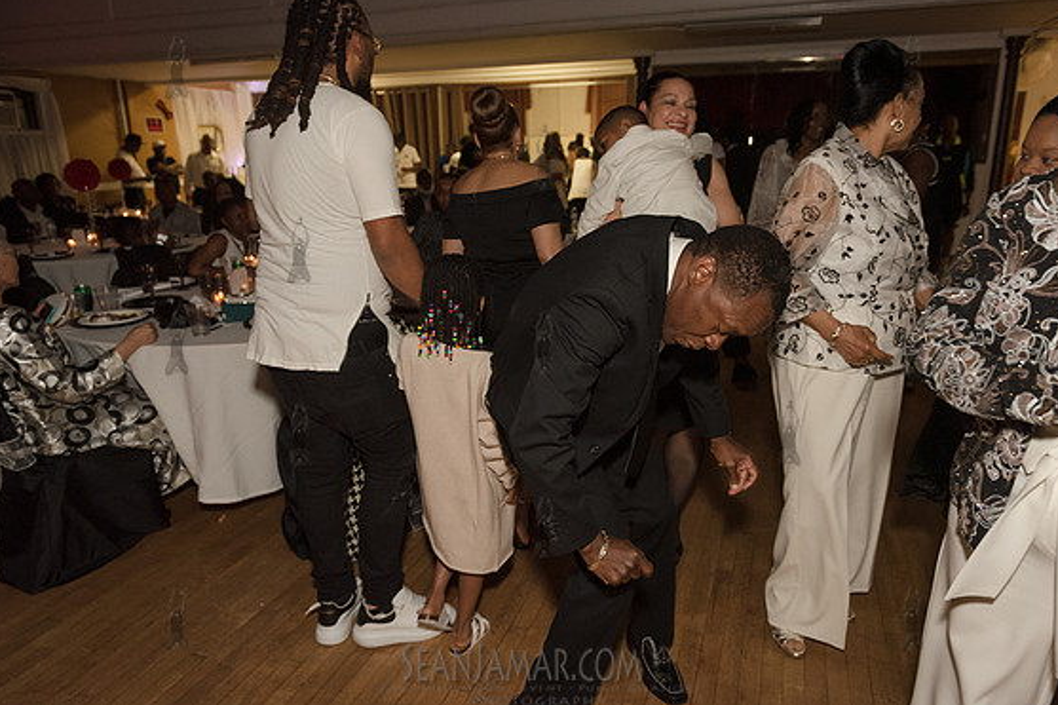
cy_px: 341
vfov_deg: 51.2
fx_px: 734
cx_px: 543
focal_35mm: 25
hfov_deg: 71.5
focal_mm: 24
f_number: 3.5
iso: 2000
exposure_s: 1/250
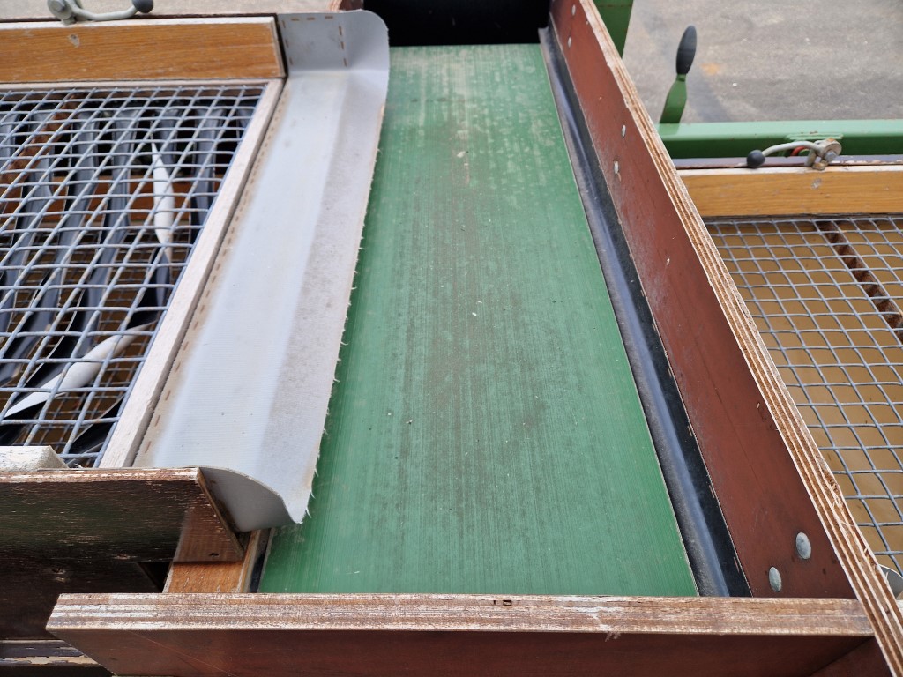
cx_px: 452
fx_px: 600
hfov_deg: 73.9
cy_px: 338
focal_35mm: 23
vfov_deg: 58.9
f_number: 1.8
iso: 50
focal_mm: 5.4
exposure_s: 1/322
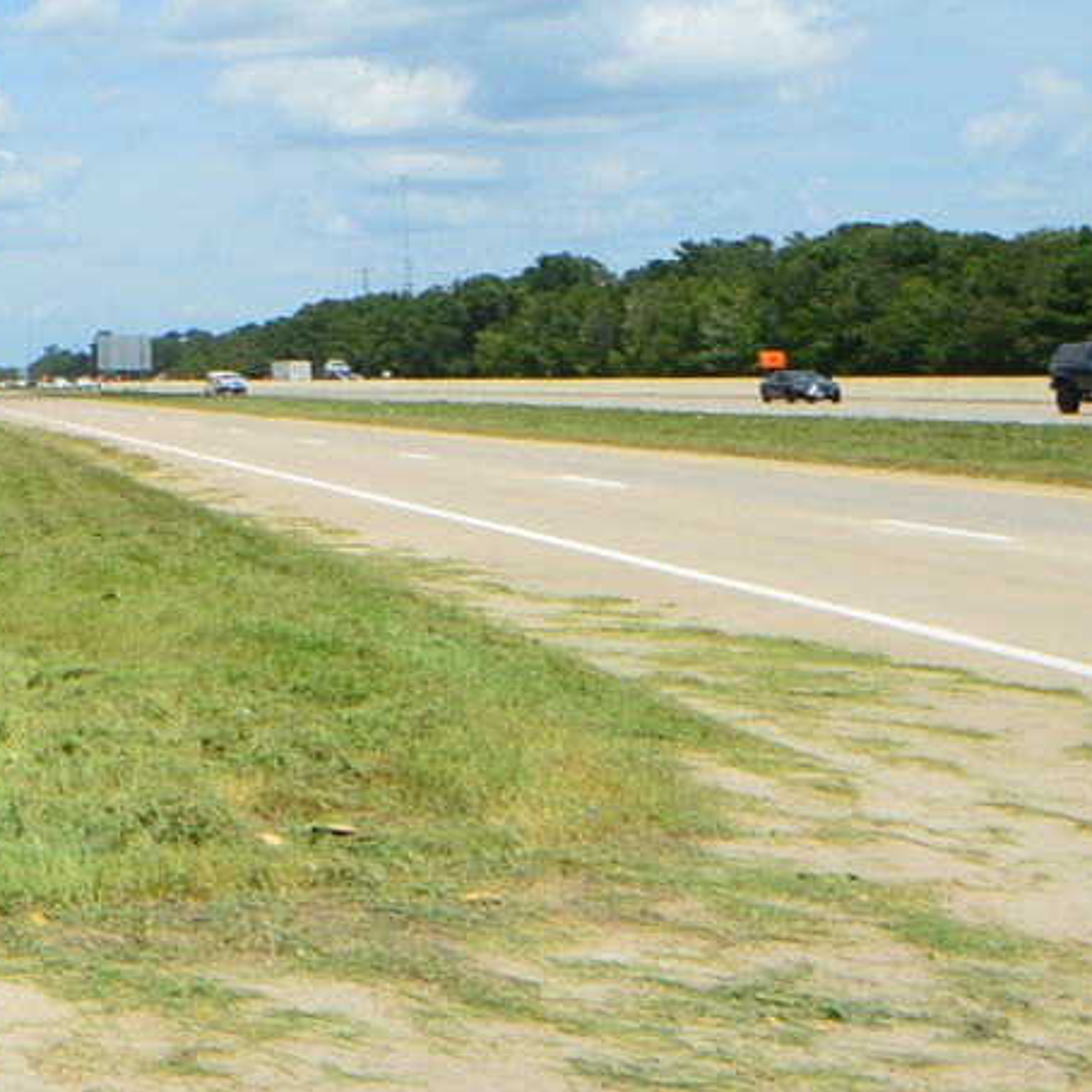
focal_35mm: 61
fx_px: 2177
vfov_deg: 27.5
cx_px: -1074
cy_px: 197
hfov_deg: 18.6
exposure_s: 1/500
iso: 400
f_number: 11
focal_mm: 10
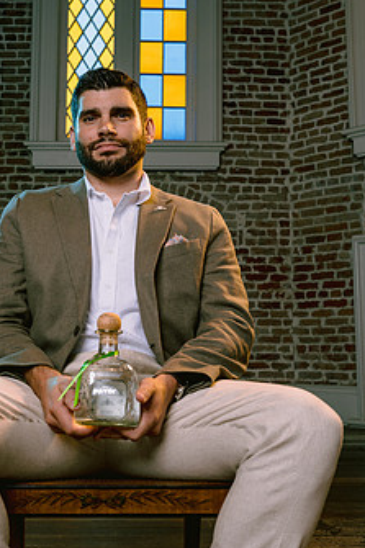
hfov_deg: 28.5
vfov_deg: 41.9
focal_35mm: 47
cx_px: 128
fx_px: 715
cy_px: 270
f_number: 5.6
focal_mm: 35
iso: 200
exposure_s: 1/160
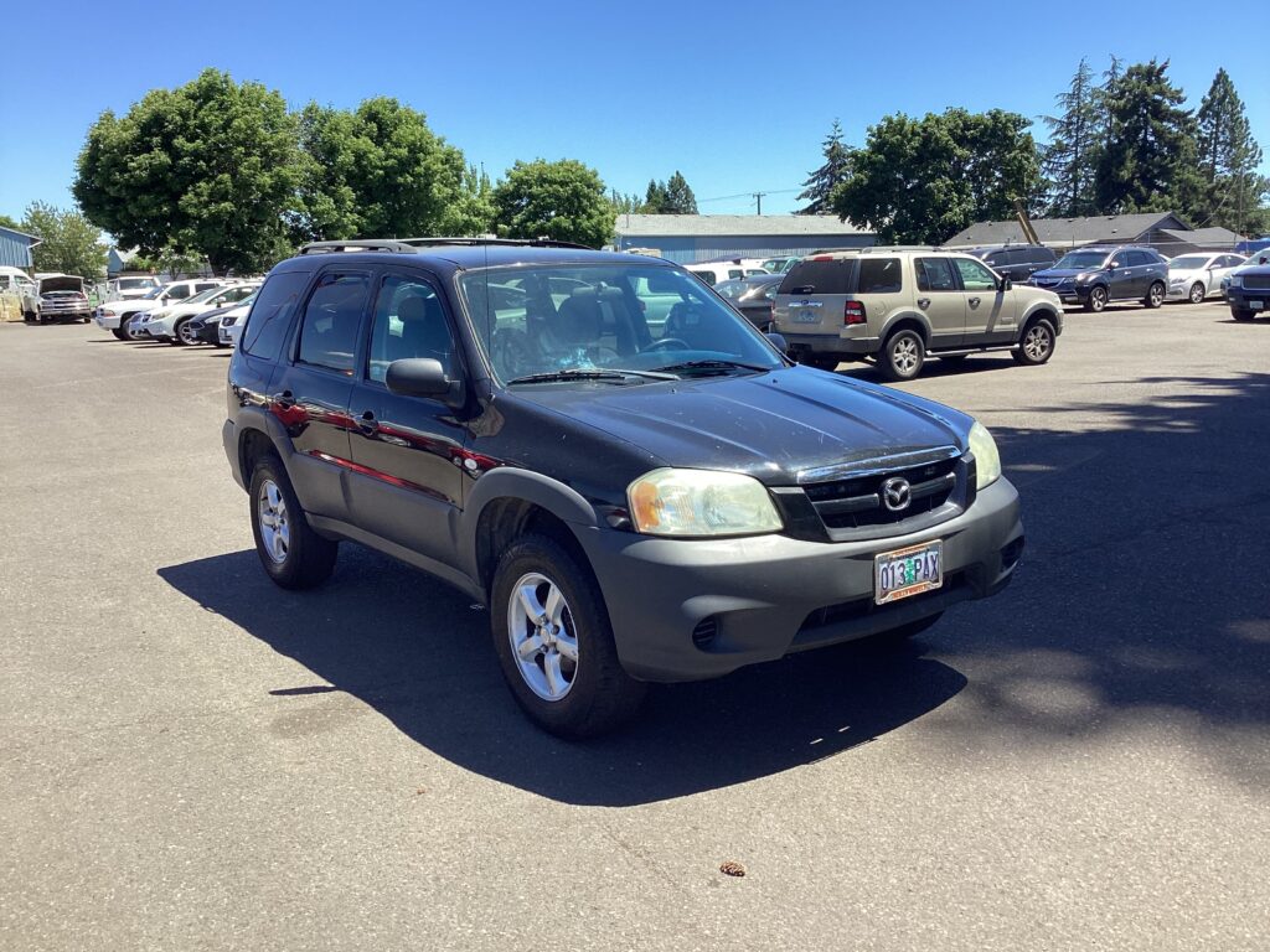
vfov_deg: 45.4
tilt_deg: -9.0
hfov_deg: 58.4
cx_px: 635
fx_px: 1137
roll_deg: +1.2
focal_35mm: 31
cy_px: 476
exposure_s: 1/582
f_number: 2.4
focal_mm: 3.3
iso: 25
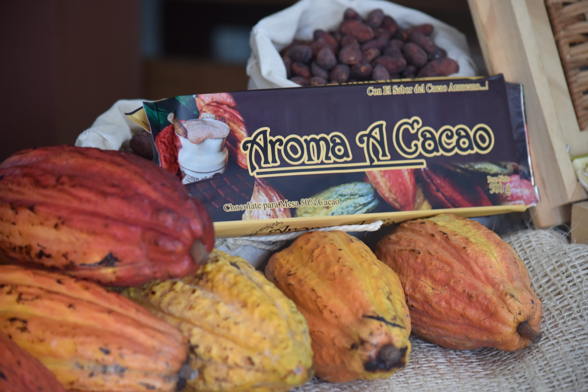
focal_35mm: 165
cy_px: 196
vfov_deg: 8.3
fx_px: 2695
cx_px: 294
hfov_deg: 12.5
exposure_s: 1/60
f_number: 4.8
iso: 640
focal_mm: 110
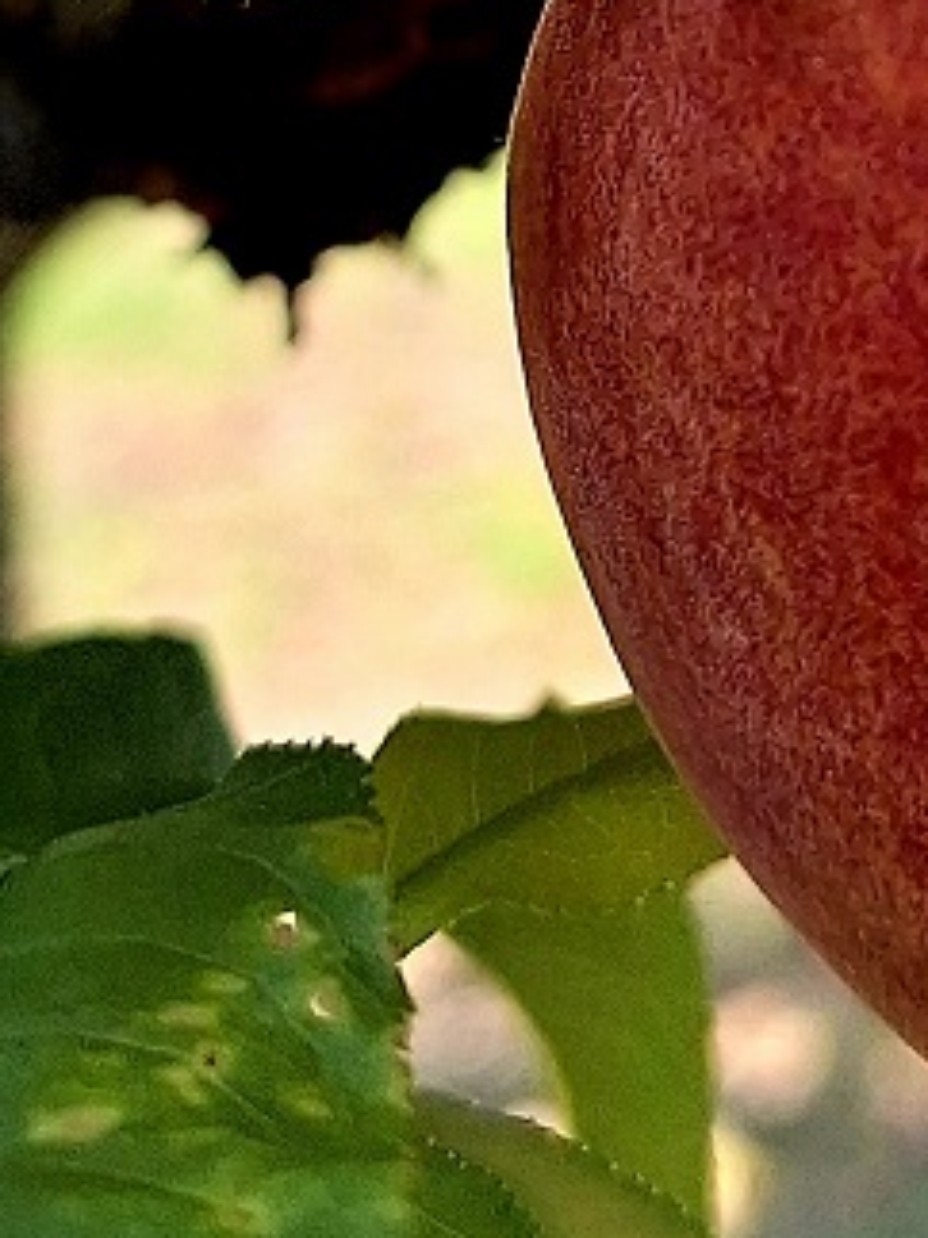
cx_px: 890
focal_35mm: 114
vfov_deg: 16.4
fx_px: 4078
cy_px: -341
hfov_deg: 12.8
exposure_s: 1/400
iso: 40
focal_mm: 5.54
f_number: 1.8
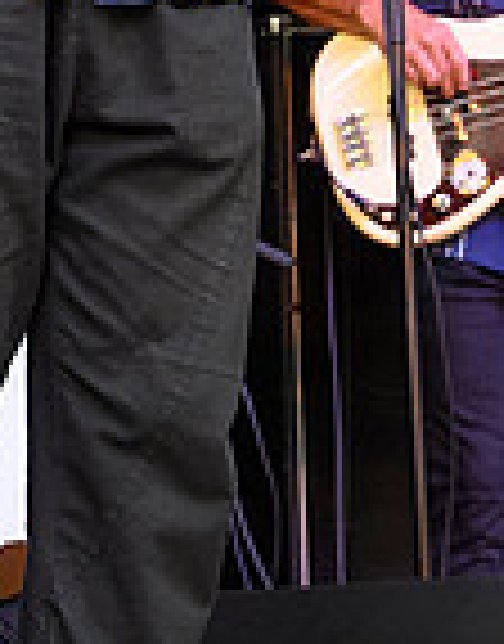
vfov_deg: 6.2
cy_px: -198
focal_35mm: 313
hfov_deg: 4.9
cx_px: -73
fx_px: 5913
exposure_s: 1/250
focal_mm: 70
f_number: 5.6
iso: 3600
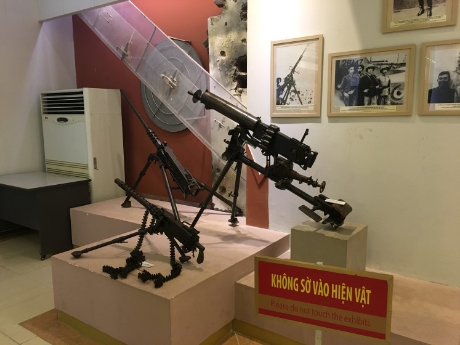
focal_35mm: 29
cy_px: 172
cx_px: 230
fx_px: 385
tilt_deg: -8.8
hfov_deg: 61.7
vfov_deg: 48.2
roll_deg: -0.6
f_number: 2.2
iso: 160
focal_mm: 4.15
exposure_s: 1/33
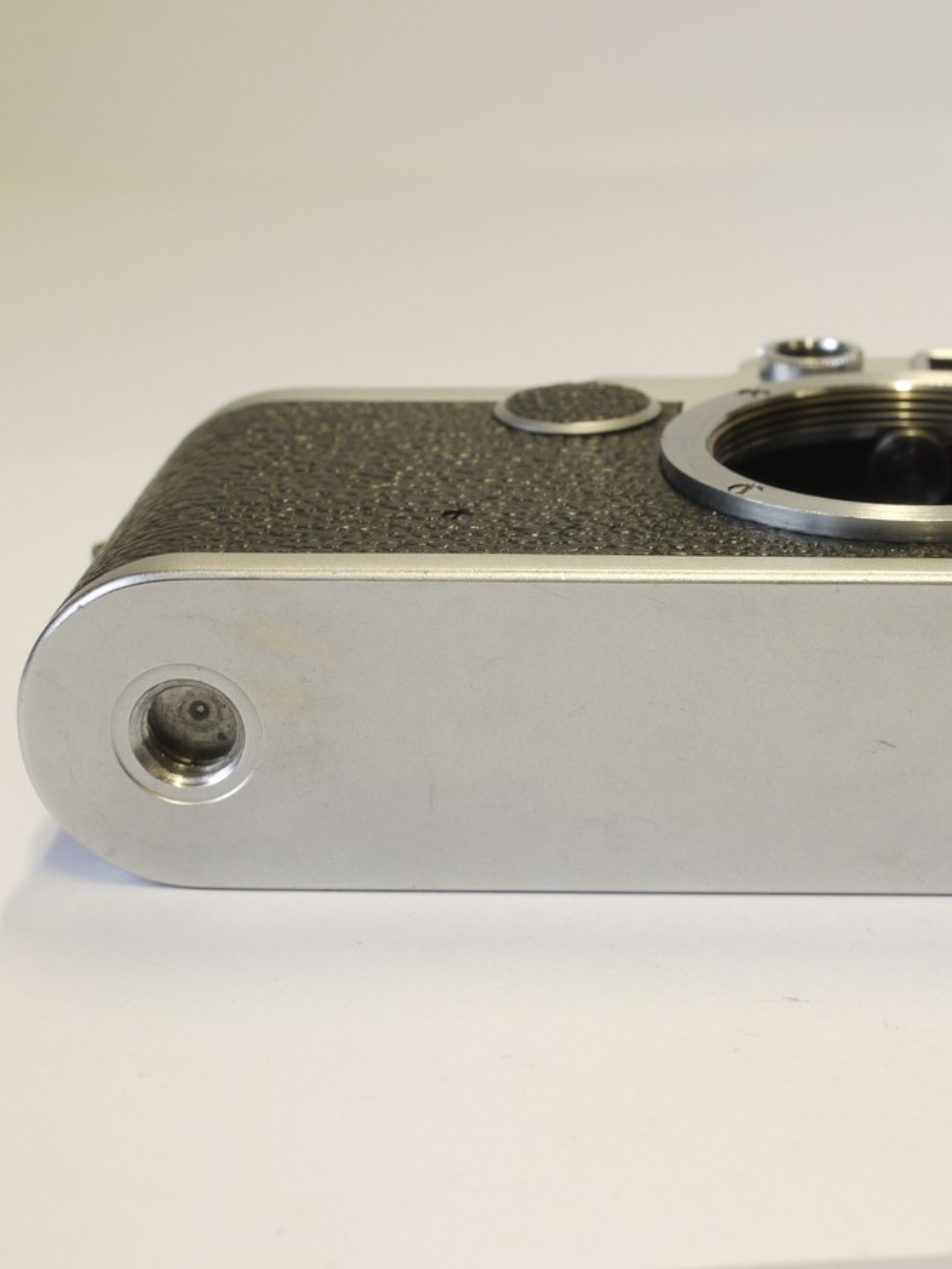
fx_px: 2969
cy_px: 637
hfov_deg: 18.0
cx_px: 805
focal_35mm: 81
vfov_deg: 24.1
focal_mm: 30
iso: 400
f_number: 8
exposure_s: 1/25
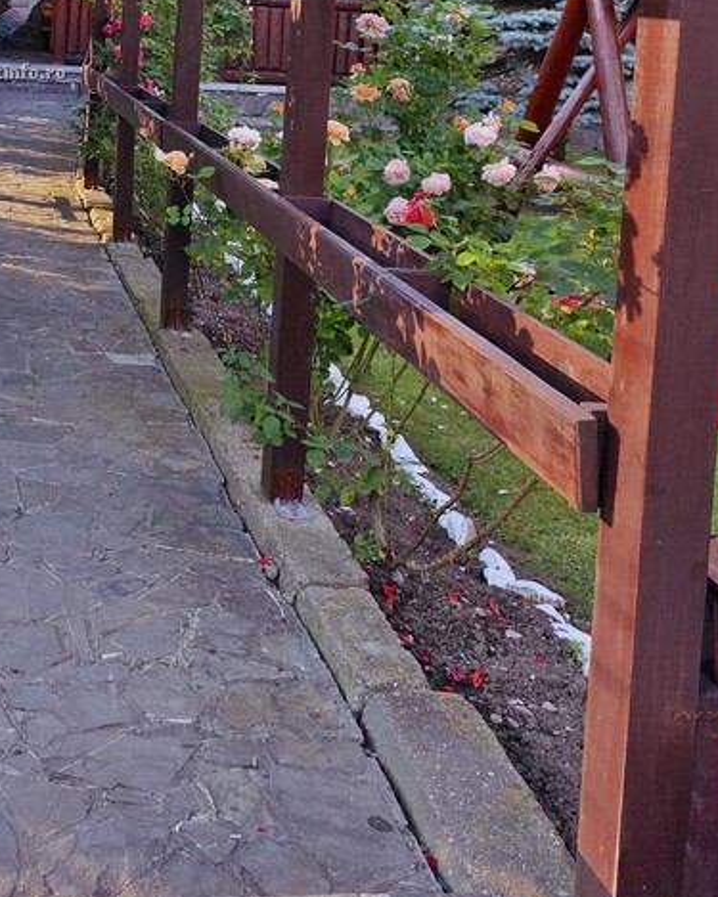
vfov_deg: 35.1
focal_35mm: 49
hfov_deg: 28.9
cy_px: 38
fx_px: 1302
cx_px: 0
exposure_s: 1/370
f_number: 1.7
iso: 50
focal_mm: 6.25
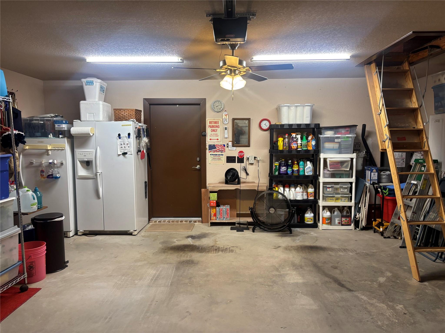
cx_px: 222
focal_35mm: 26
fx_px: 334
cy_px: 166
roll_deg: +0.3
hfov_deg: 67.3
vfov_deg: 53.1
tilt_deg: -4.8
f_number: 1.6
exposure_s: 1/60
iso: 160
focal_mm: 5.96
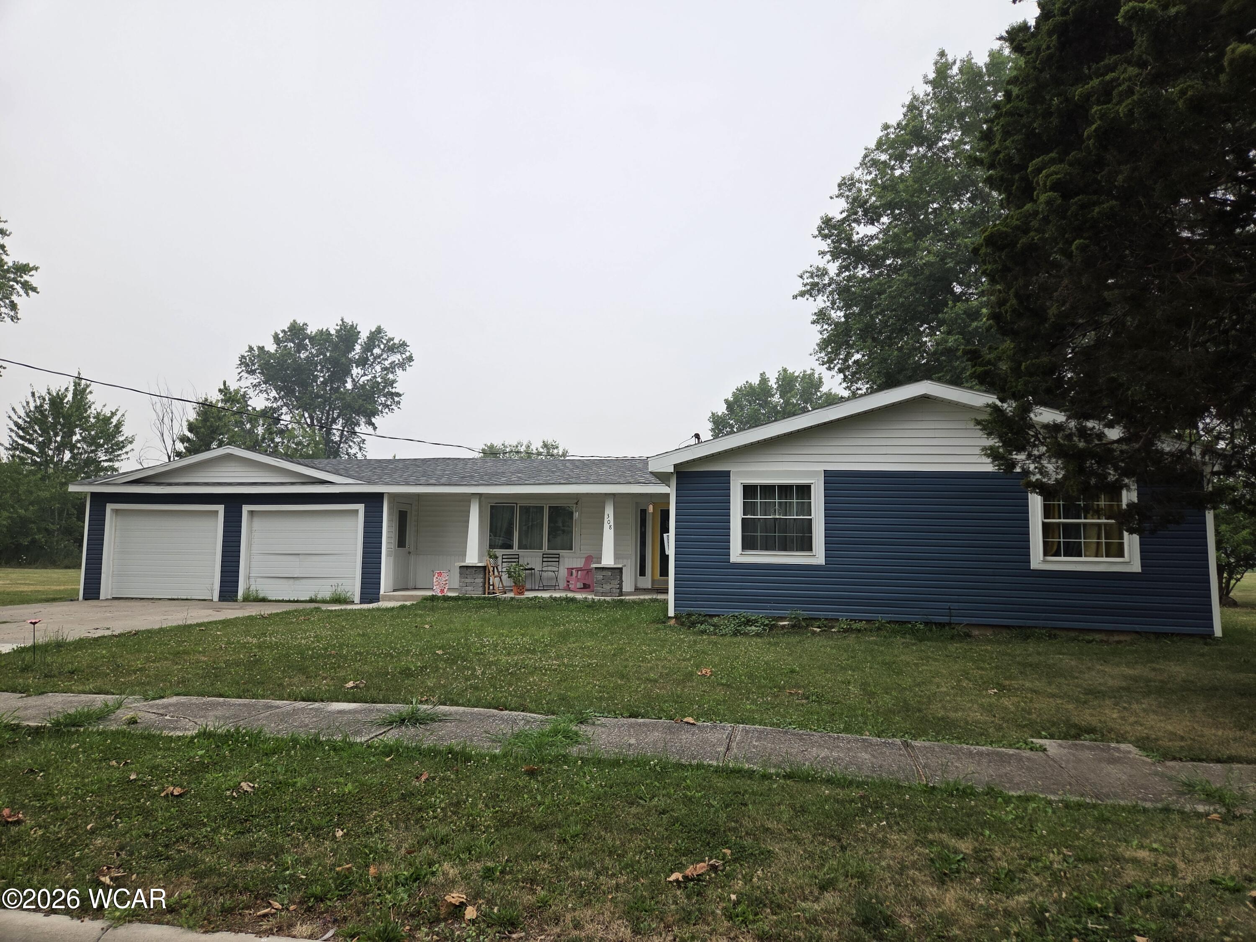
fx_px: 835
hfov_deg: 73.9
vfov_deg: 58.9
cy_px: 471
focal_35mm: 23
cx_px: 628
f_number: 1.8
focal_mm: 5.4
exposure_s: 1/1994
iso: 80
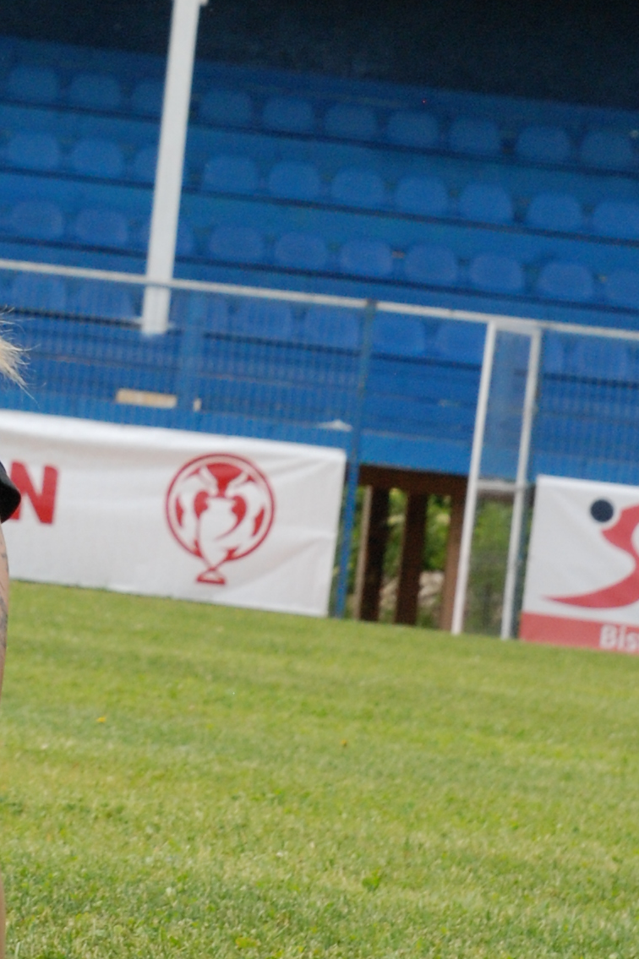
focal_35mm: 164
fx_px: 4369
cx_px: -380
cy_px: 116
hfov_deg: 8.2
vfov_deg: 12.4
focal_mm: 32
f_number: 9
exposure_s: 1/320
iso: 400
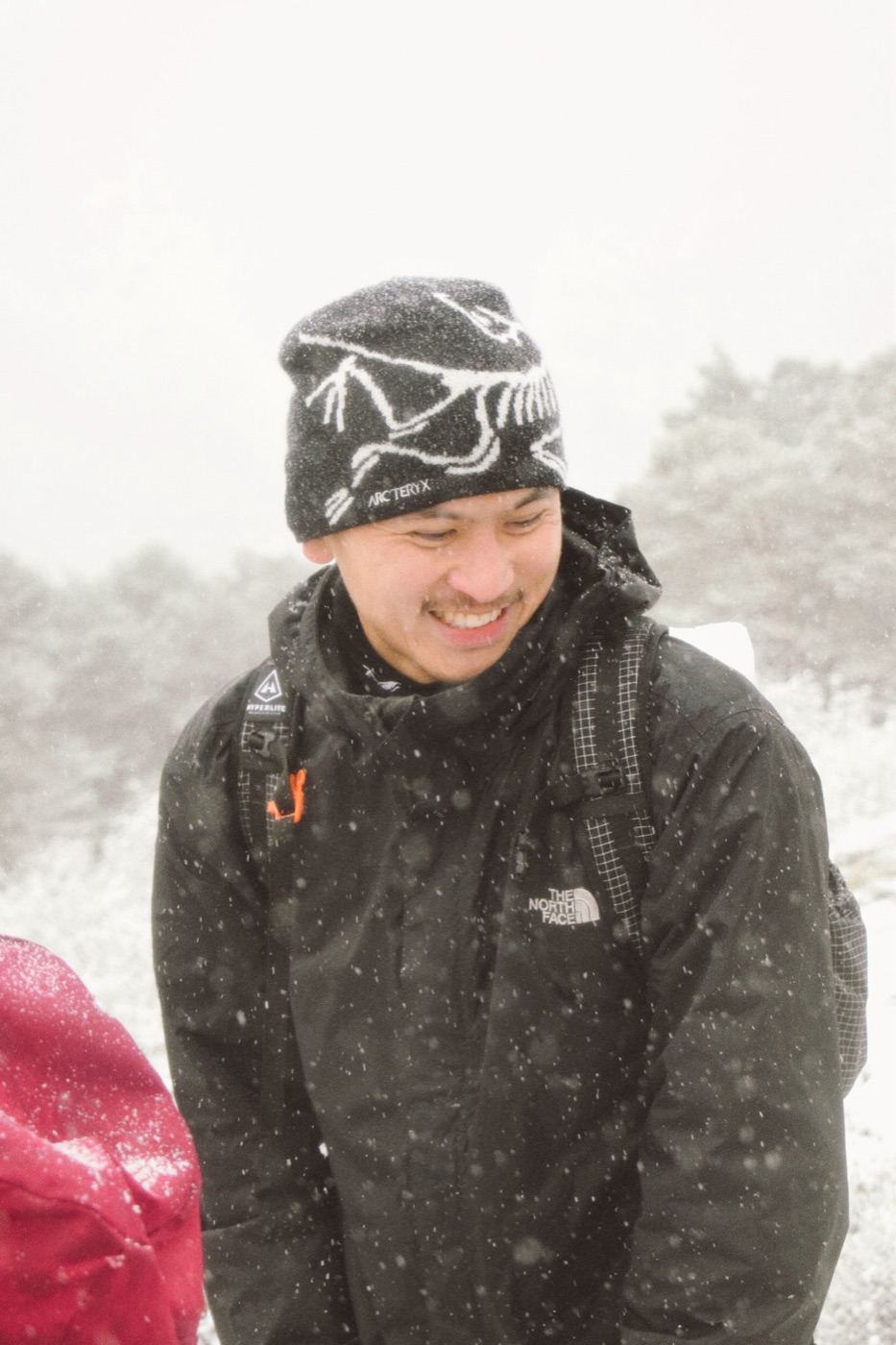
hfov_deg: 16.5
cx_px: 448
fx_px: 3081
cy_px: 672
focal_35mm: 82
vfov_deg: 24.6
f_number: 5.6
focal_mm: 55
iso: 2500
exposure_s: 1/500
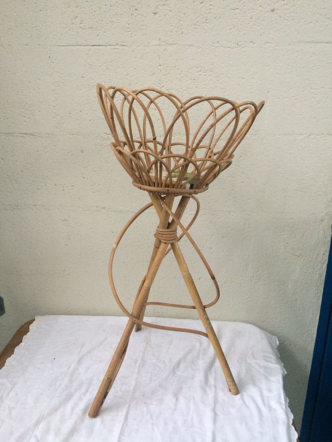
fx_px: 371
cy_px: 221
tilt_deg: -22.5
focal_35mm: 29
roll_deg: -1.3
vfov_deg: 61.7
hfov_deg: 48.2
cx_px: 166
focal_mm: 4.15
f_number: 2.2
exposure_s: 1/33
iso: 200
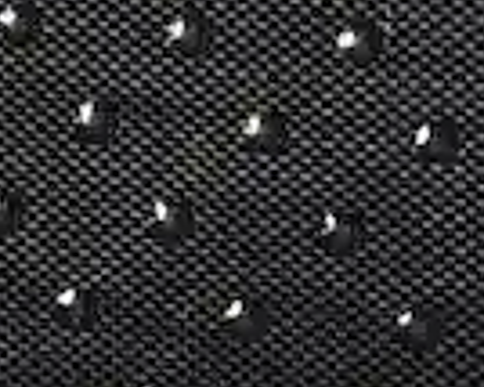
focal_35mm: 491
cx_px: 166
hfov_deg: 3.9
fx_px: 7028
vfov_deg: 3.1
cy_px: 54
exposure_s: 1/125
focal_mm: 70
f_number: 10
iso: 320
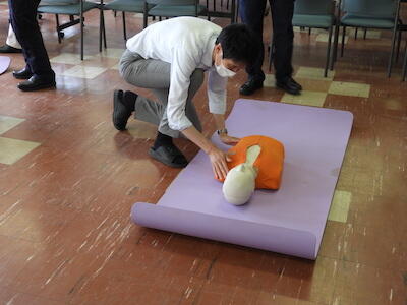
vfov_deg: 29.1
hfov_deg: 38.2
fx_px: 588
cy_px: 152
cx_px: 204
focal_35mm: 50
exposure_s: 1/30
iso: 220
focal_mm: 9
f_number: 4
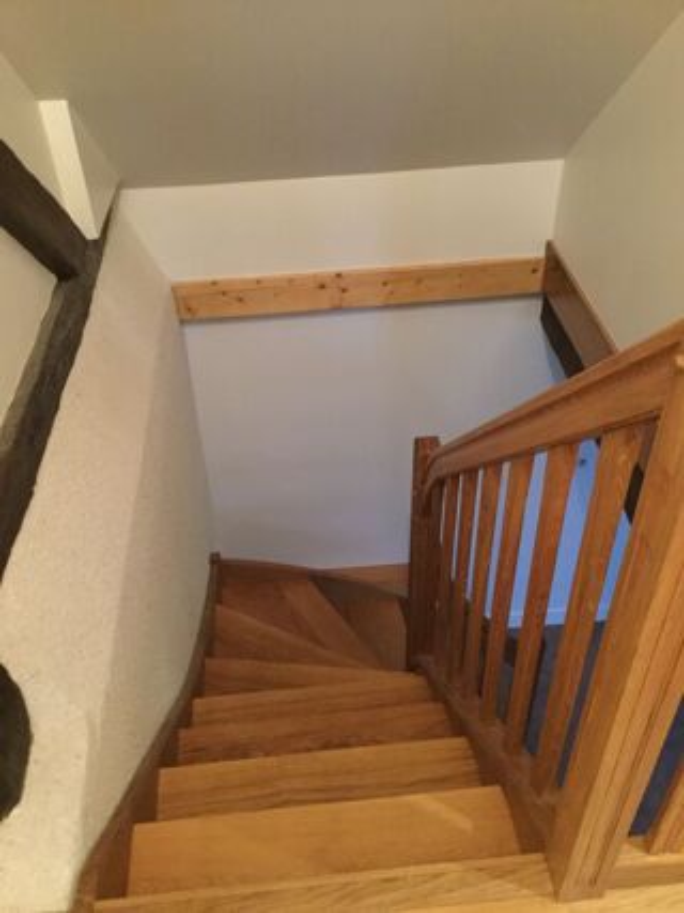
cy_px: 456
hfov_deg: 45.4
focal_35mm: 31
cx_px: 342
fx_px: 817
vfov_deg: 58.4
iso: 500
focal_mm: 3.3
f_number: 2.4
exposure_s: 1/17
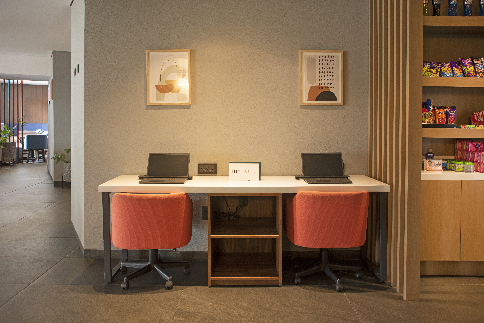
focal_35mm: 75
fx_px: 1009
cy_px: 162
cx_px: 242
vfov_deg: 18.2
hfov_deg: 27.0
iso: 200
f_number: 8
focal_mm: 75
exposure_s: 1/3
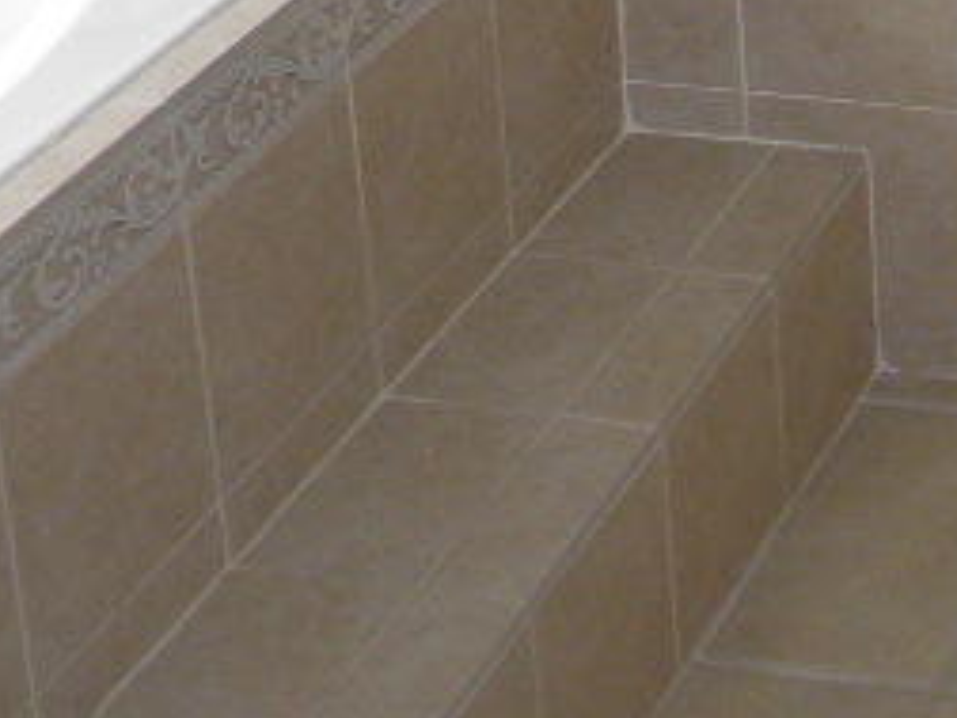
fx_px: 3152
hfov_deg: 16.1
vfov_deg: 12.2
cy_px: -463
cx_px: 1356
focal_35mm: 114
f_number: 3.5
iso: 153
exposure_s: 1/51.6
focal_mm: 5
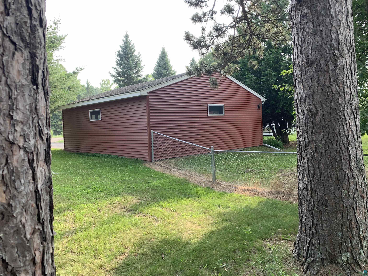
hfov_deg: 67.3
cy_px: 138
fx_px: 276
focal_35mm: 26
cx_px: 184
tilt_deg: -0.2
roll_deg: +1.5
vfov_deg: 53.1
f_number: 1.8
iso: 25
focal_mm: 4.25
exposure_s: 1/135
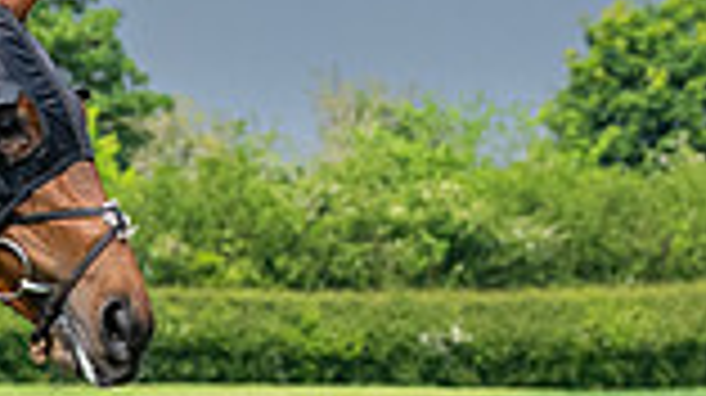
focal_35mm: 615
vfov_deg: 2.0
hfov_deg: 3.5
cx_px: -706
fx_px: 11503
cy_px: 485
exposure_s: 1/2000
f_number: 5
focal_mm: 70
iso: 400
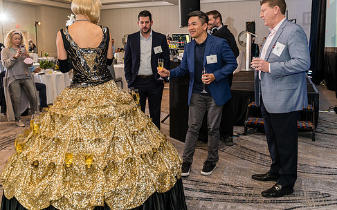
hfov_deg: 56.7
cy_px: 87
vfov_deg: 37.1
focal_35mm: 34
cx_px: 161
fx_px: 312
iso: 1600
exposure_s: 1/200
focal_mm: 28
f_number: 3.5
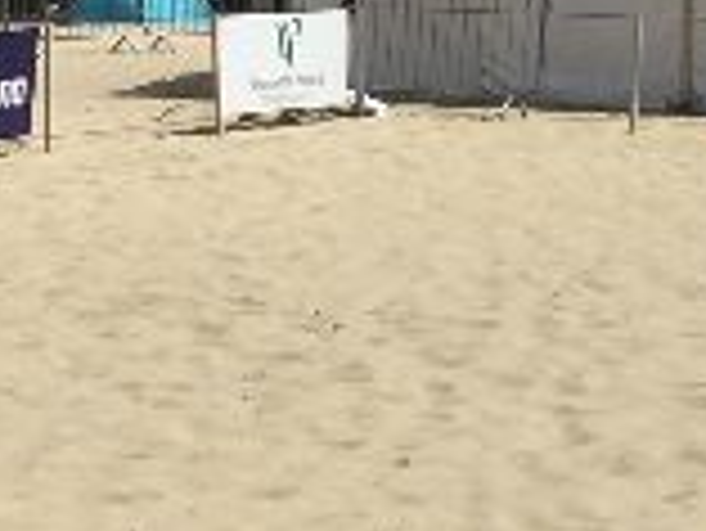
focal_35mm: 189
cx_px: 337
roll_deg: -1.7
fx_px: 3858
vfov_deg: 7.8
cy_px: 14
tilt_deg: -4.2
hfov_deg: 10.5
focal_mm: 4.15
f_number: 2.2
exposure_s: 1/4566
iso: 32
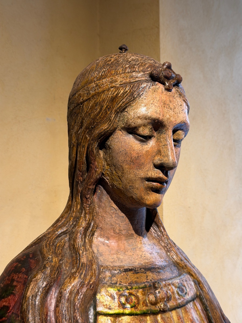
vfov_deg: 39.7
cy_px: 162
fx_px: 447
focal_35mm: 48
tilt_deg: +6.2
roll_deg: +0.0
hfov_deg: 30.3
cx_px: 121
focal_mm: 6.76
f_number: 1.78
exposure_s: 1/50
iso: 64
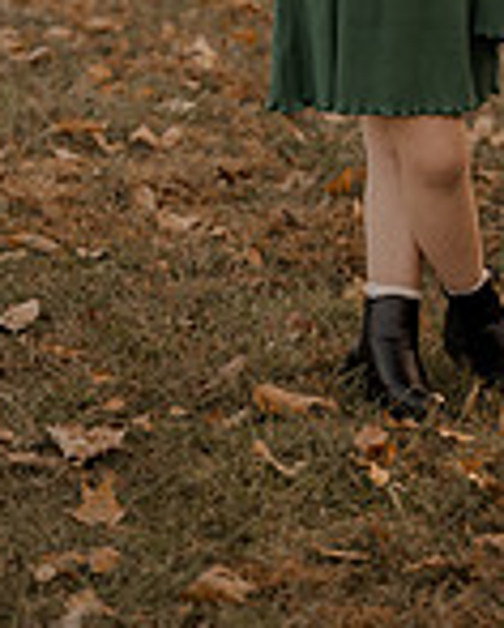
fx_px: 3740
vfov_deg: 9.4
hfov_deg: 7.7
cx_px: 376
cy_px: -244
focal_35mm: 201
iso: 200
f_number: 2.8
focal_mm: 70
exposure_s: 1/250
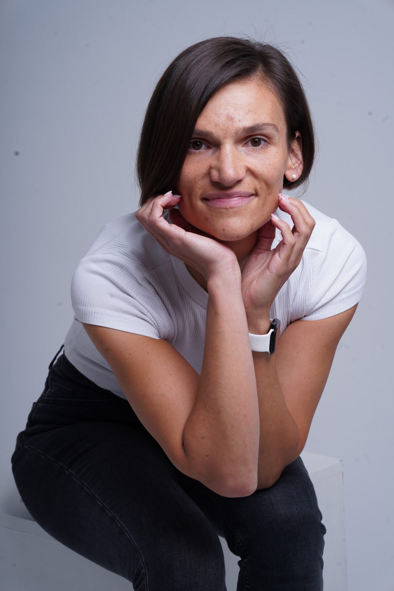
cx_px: 197
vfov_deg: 23.9
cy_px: 296
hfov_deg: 16.1
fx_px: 1395
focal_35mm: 85
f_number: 10
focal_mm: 85
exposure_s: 1/160
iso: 100
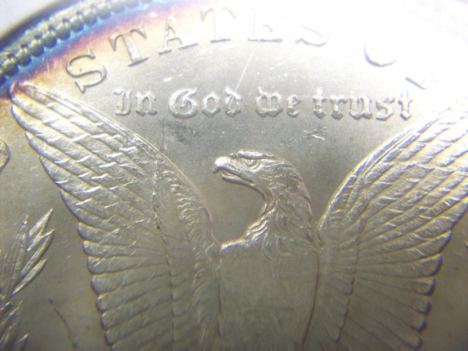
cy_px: 176
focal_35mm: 37
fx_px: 500
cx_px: 234
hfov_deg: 50.1
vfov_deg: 38.7
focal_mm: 6.2
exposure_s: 1/22.9
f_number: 2.8
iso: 80
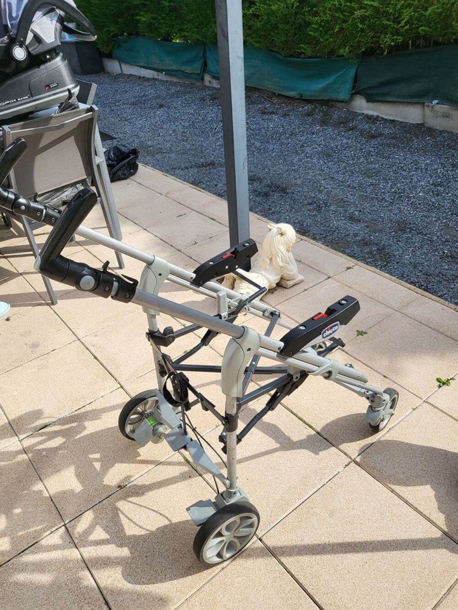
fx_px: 459
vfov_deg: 67.3
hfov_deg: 53.1
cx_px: 229
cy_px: 305
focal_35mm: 26
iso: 50
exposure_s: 1/1690
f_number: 1.8
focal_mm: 4.25
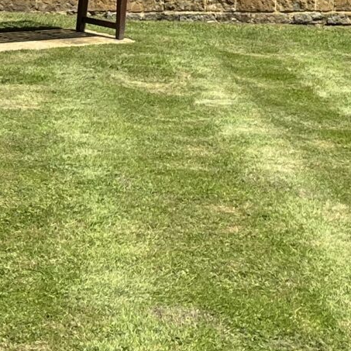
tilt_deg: +7.5
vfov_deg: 12.2
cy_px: -292
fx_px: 1491
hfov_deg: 13.3
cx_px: 345
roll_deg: -0.2
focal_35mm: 130
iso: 50
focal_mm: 5.1
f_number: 1.6
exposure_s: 1/2967
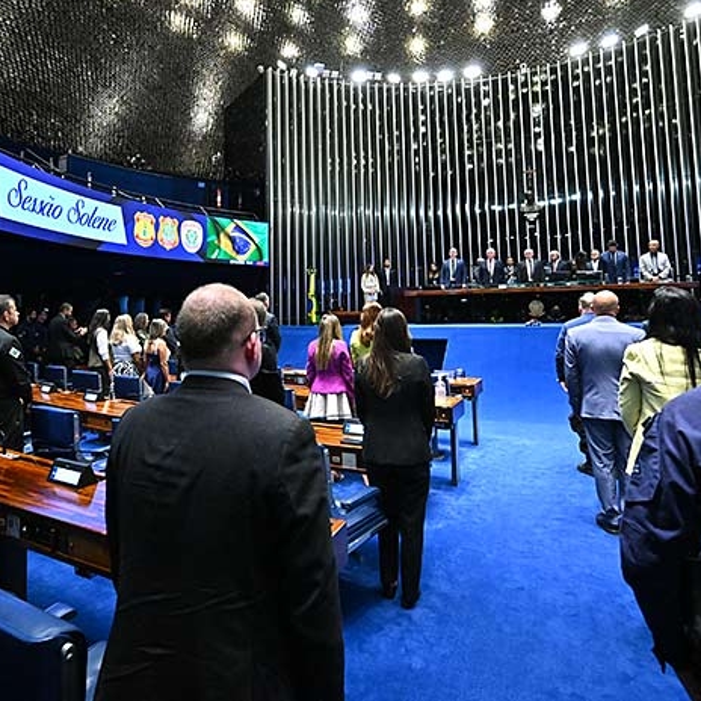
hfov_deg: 69.3
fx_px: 504
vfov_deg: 68.8
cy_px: 272
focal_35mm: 22
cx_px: 299
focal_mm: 14
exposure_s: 1/250
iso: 5000
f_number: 4
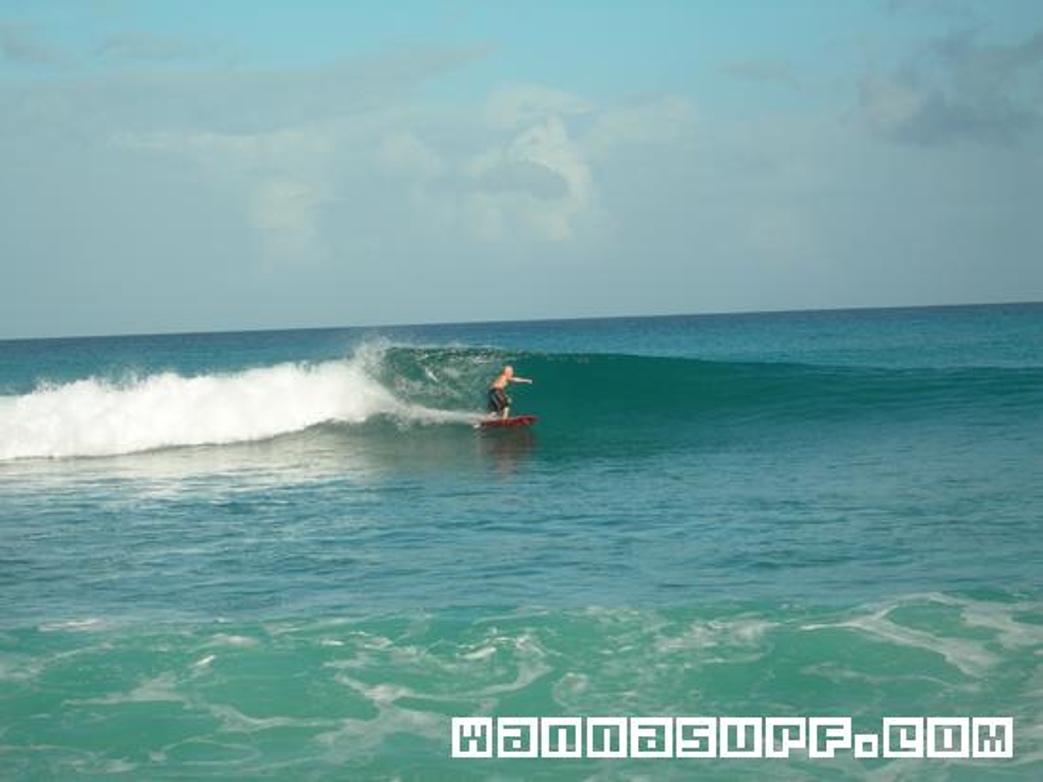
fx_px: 3405
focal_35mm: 113
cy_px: 391
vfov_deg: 13.1
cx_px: 522
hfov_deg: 17.4
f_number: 8.2
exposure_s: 1/240
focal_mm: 23.4
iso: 50
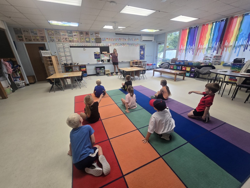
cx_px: 125
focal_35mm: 13
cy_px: 94
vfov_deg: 89.9
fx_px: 94
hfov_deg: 106.2
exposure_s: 1/60
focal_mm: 2.2
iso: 64
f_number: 2.2
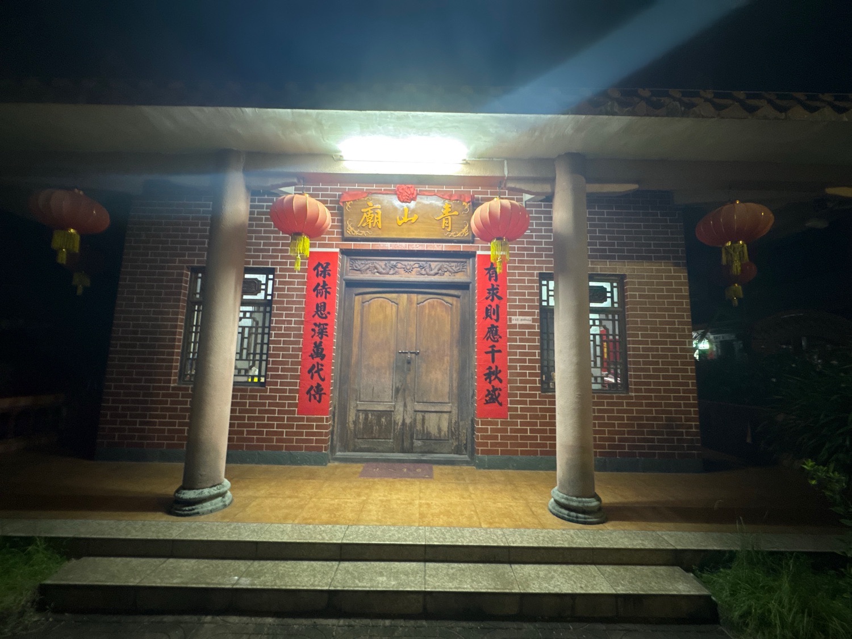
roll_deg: -1.3
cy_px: 320
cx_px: 426
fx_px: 345
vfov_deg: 85.7
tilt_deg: +7.4
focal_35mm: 14
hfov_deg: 102.1
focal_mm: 2.22
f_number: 2.2
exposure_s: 1/58
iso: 1250
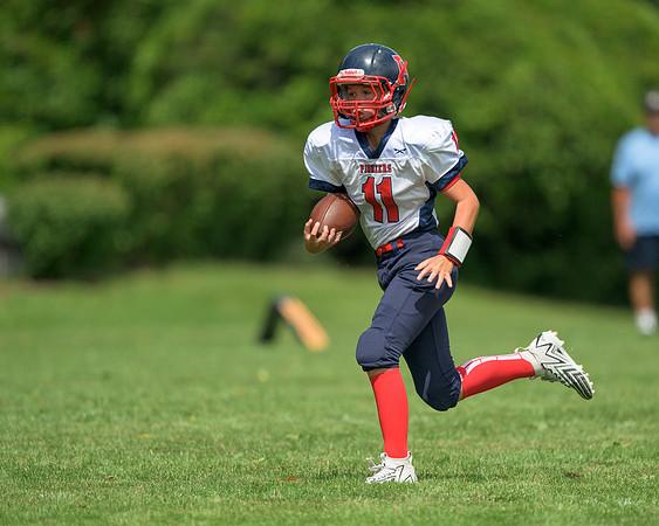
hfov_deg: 2.7
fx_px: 13794
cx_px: 403
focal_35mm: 708
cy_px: 284
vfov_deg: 2.2
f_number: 4
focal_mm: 560
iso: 250
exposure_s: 1/4000
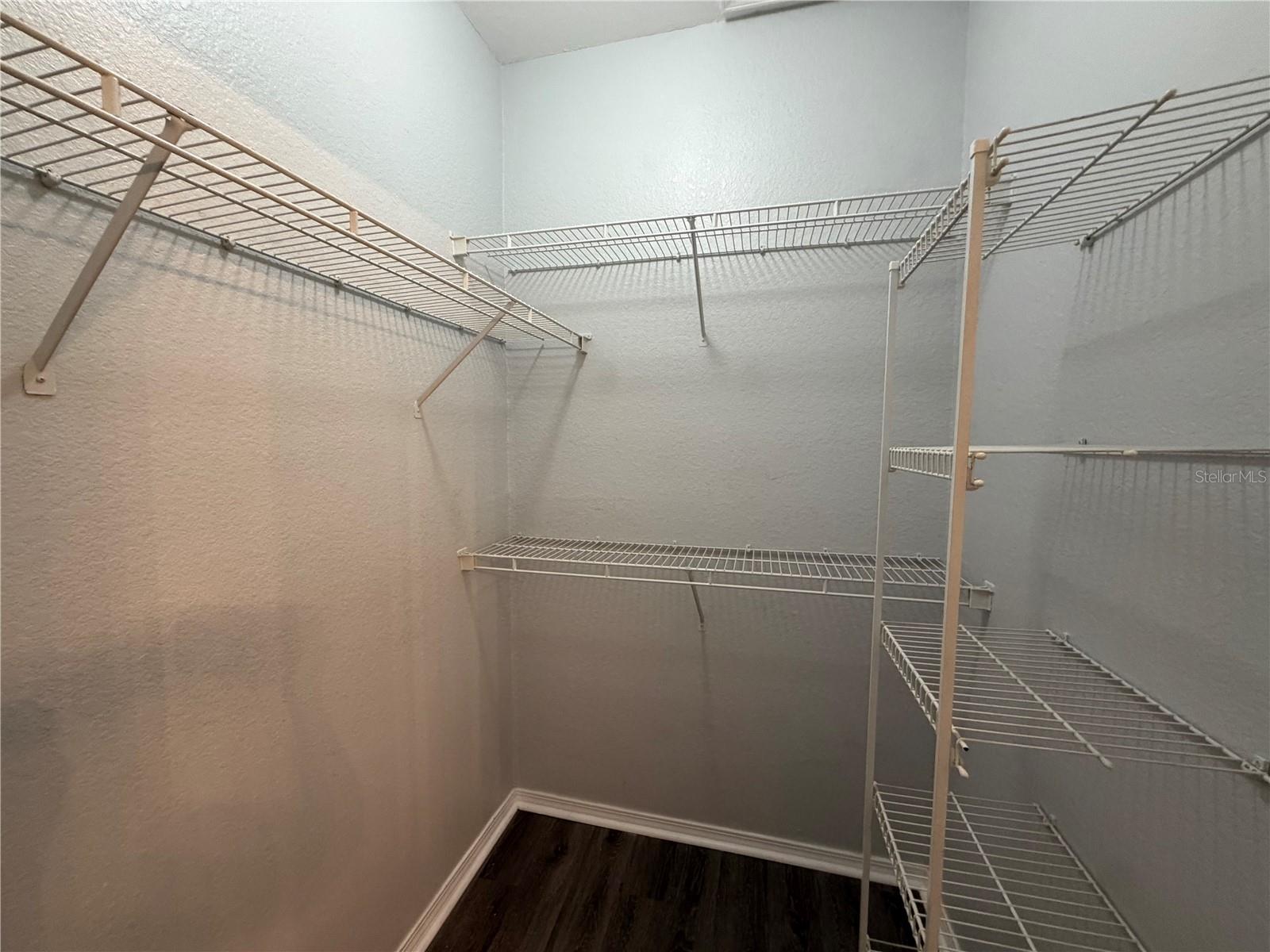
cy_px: 476
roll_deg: +0.0
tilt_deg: -4.7
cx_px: 635
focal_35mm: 14
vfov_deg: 85.7
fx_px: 514
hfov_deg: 102.1
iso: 320
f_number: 2.2
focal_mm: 2.22
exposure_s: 1/60
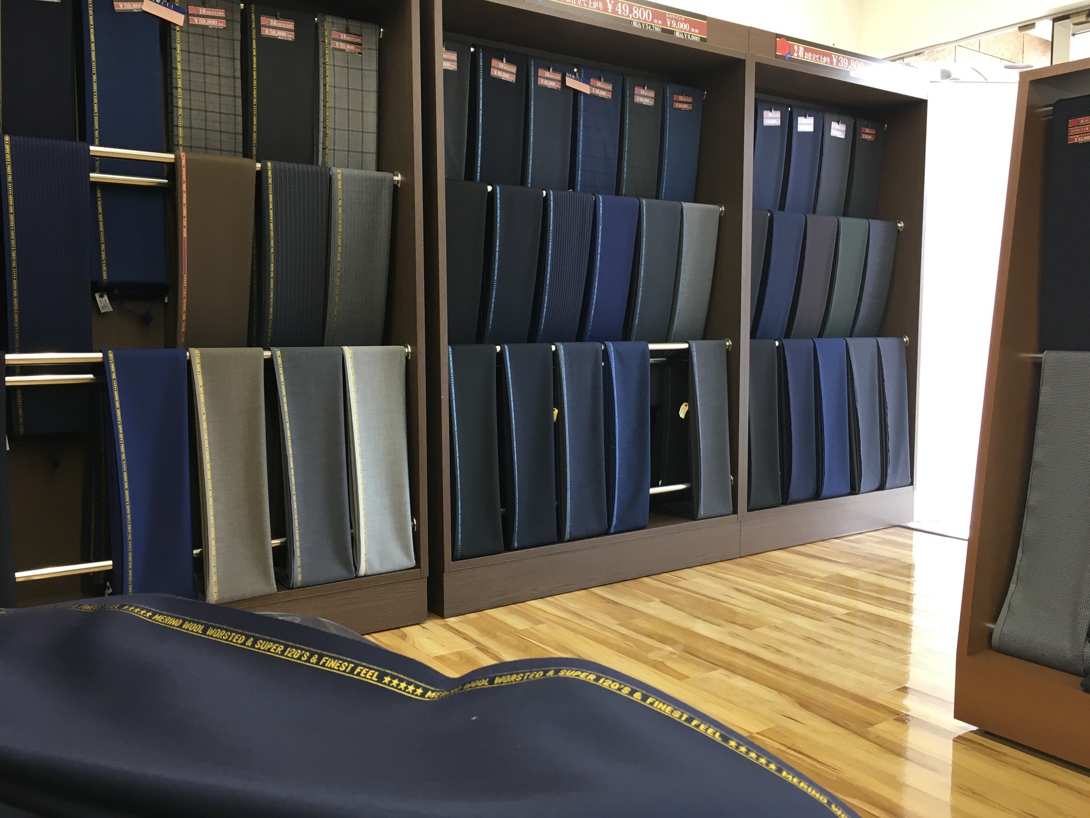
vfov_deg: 48.2
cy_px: 409
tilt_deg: -5.2
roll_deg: +0.0
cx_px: 545
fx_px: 913
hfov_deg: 61.7
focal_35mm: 29
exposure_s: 1/33
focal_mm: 4.15
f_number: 2.2
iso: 32
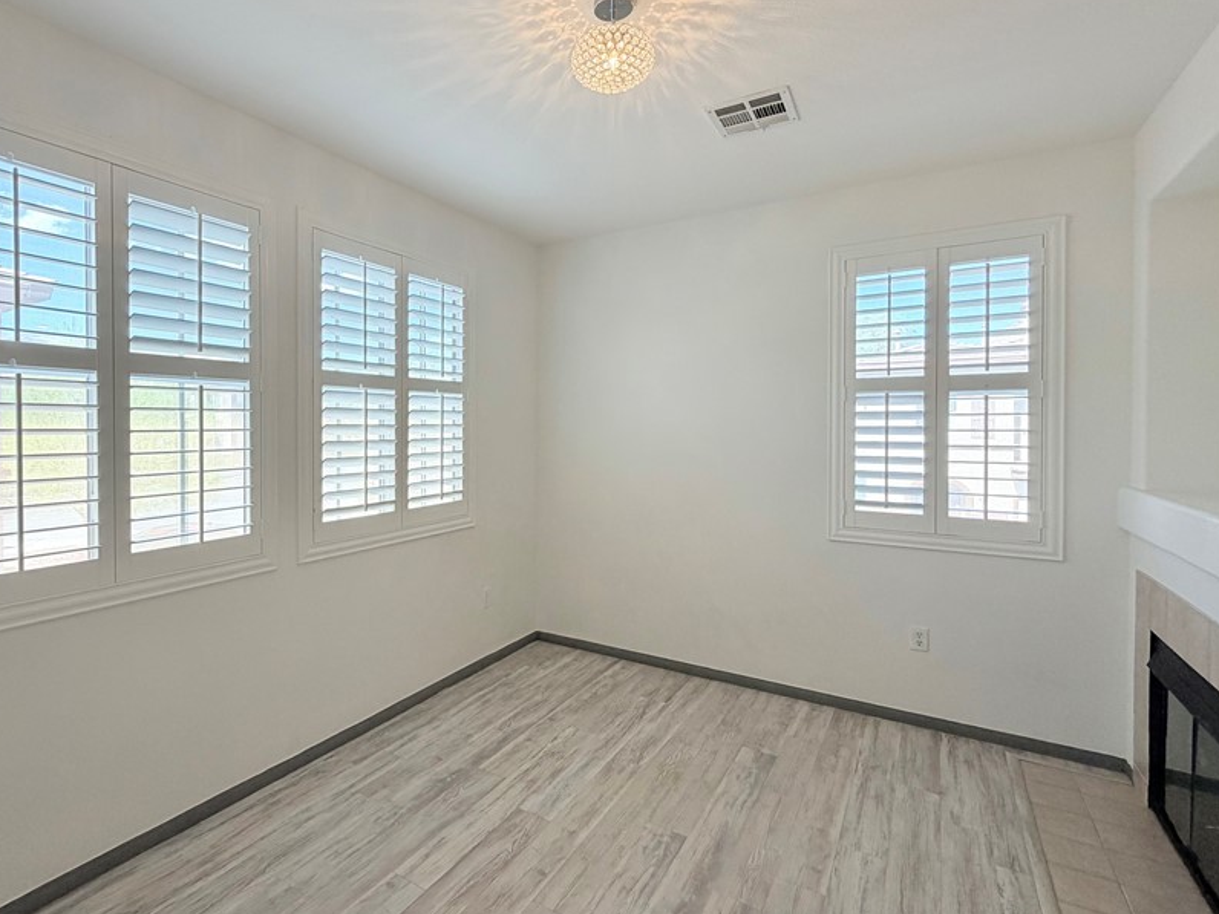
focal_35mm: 18
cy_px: 432
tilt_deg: -0.2
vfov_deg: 71.5
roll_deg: +0.1
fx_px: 634
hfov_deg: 87.1
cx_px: 516
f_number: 2.2
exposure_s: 1/120
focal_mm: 2.22
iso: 125
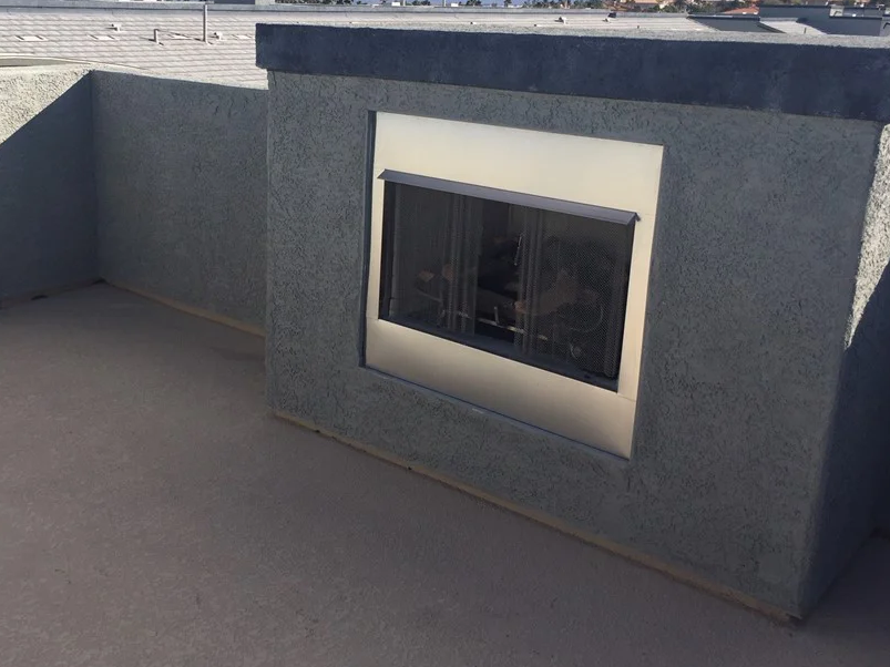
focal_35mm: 37
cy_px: 266
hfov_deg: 49.7
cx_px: 344
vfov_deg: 38.5
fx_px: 951
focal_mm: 4.15
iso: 32
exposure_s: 1/2083
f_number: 2.2
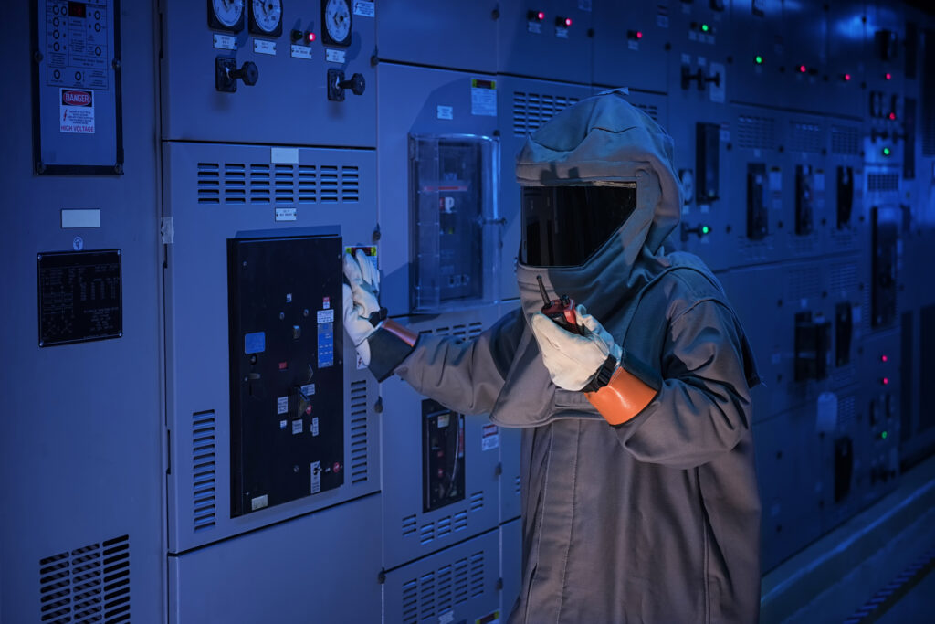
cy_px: 312
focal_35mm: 70
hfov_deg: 28.8
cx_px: 468
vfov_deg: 19.5
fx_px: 1818
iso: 200
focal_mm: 70
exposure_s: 1/100
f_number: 3.5
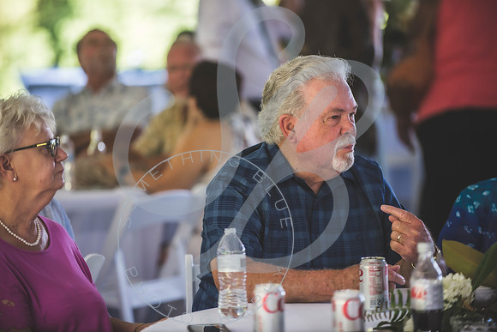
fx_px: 2416
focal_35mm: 175
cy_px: 166
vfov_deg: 7.9
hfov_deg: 11.7
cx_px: 248
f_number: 2.8
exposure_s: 1/200
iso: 320
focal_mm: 175
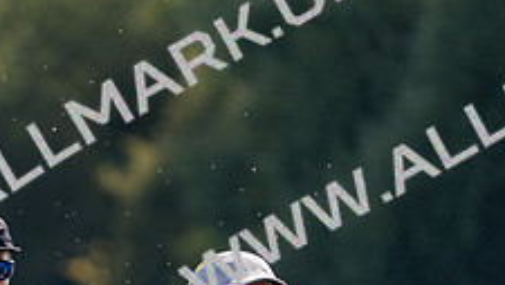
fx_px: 11271
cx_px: 16
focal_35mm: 841
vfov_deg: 1.4
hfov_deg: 2.6
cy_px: 338
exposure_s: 1/1600
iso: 200
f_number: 6.3
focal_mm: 312
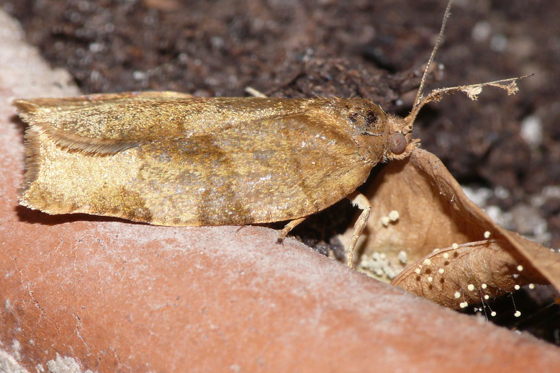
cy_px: 147
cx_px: 298
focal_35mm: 348
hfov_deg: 5.9
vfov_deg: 3.9
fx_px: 5411
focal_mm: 64.5
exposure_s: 1/250
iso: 200
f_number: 10
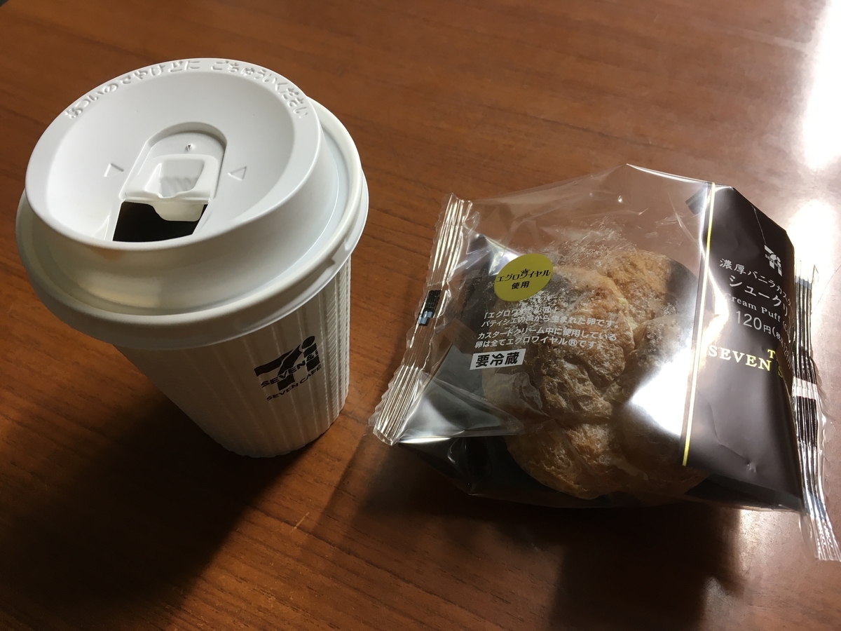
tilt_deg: -53.0
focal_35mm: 29
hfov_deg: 61.7
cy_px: 316
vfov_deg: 48.2
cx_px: 420
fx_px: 705
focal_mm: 4.15
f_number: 2.2
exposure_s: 1/30
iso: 50
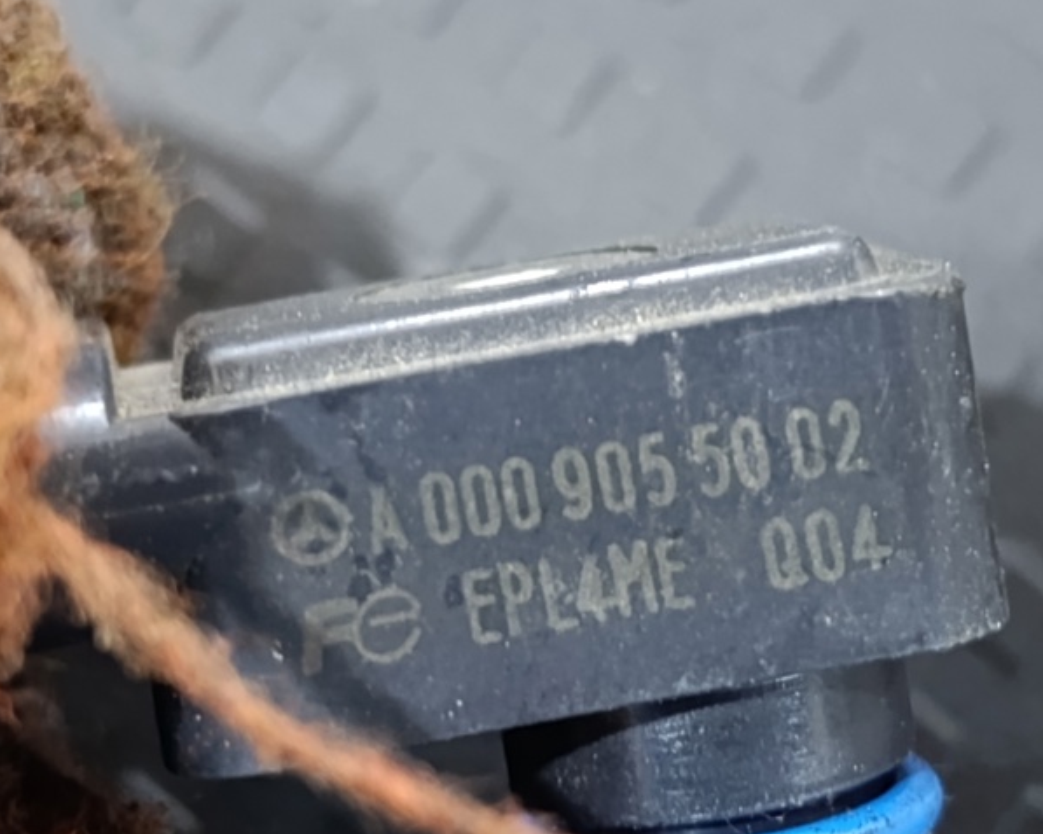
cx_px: 541
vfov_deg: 16.0
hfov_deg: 20.0
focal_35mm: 96
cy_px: 418
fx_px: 2962
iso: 3200
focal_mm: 6.11
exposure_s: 1/25
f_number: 1.7
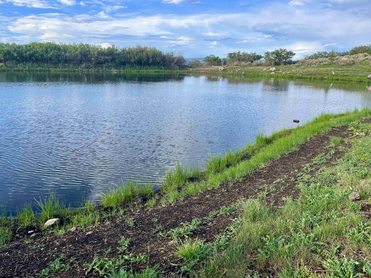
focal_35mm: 26
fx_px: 279
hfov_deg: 67.3
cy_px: 139
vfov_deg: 53.1
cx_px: 186
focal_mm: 5.1
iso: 50
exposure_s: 1/1294
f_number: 1.6
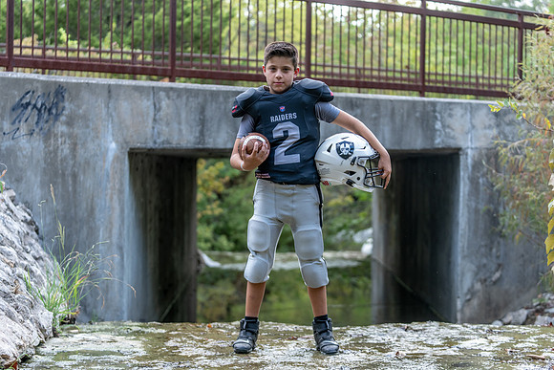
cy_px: 185
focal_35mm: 70
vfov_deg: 19.5
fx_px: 1077
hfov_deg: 28.8
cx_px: 277
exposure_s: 1/320
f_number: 2.8
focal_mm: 70
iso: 500
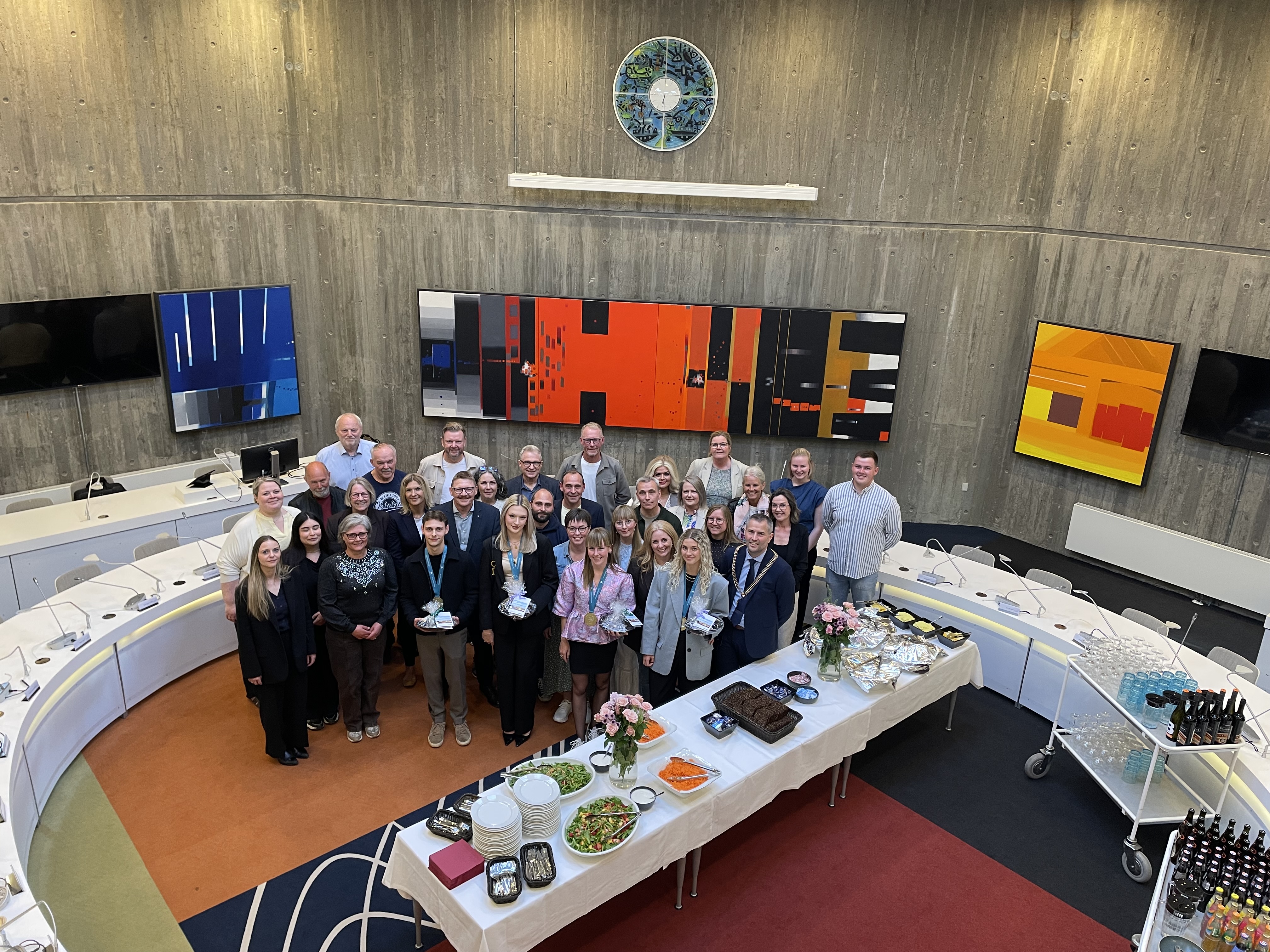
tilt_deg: -19.8
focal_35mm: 26
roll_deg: -2.5
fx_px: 954
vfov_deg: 53.1
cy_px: 476
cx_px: 635
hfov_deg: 67.3
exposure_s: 1/50
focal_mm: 4.2
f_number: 1.6
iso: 160
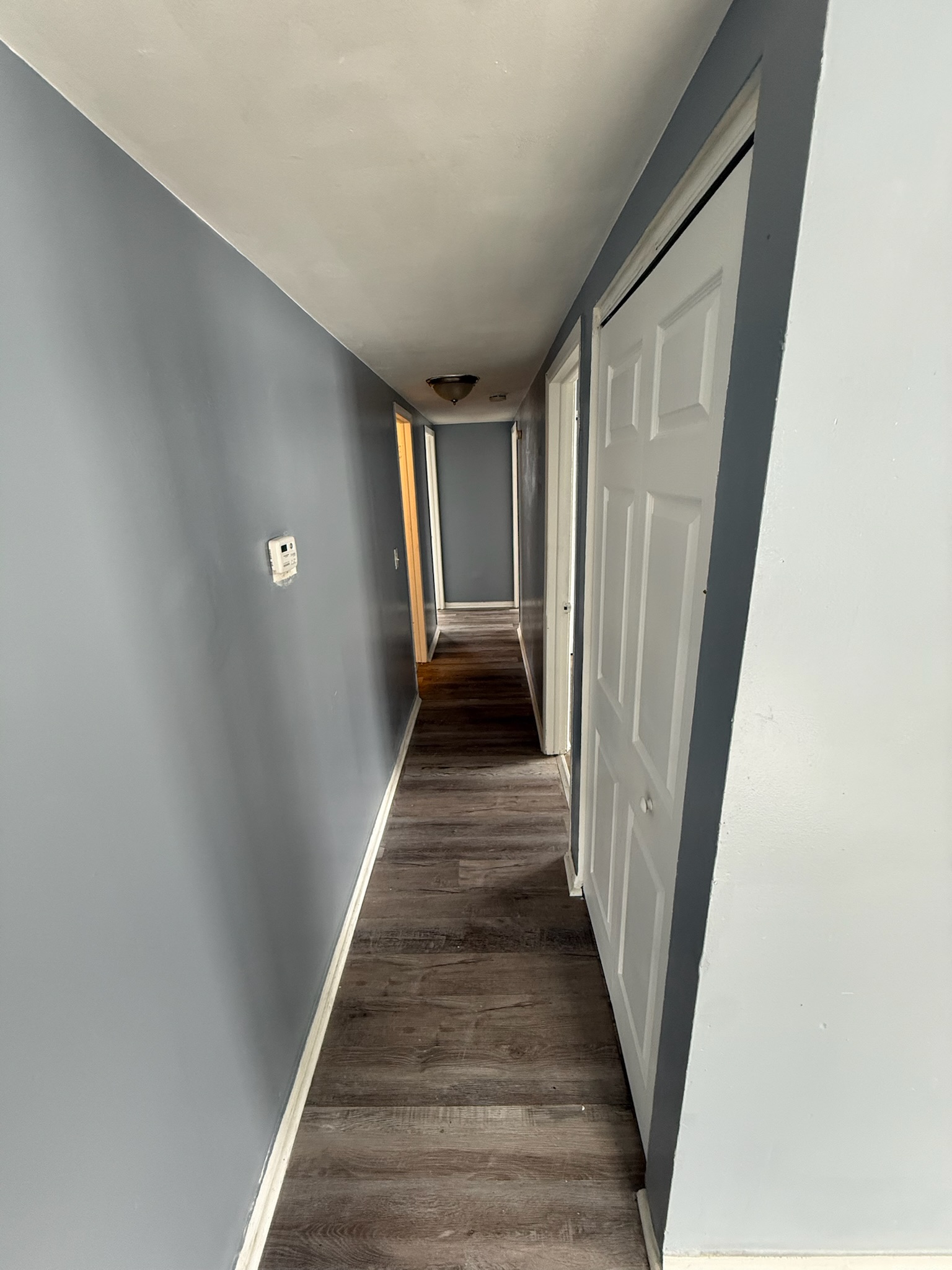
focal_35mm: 14
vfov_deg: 102.1
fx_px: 513
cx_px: 476
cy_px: 635
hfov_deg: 85.7
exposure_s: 1/99
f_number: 2.2
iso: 320
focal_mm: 2.22
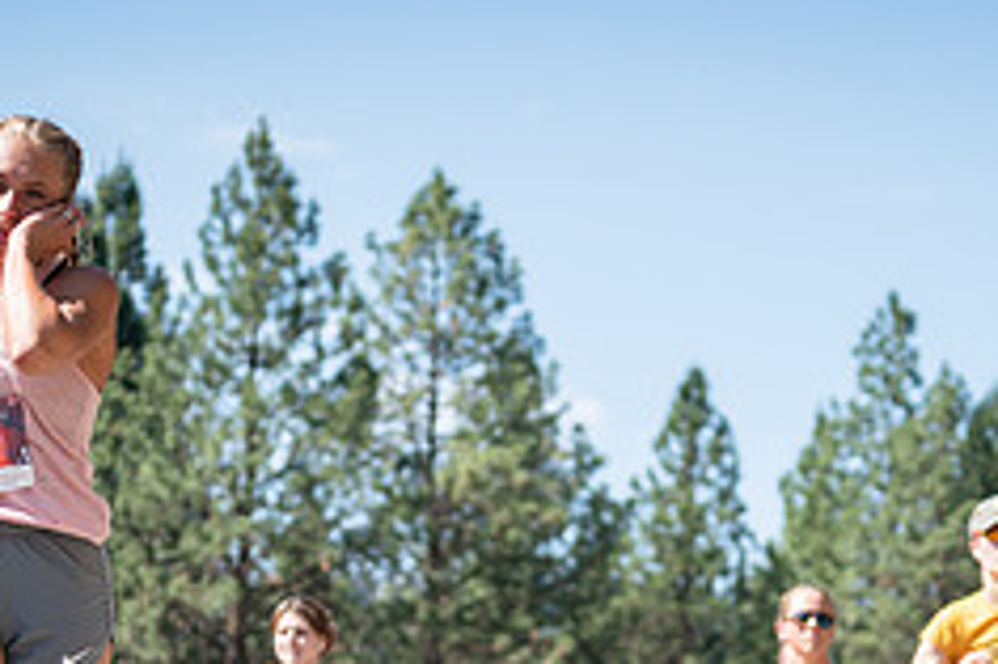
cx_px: 613
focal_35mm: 182
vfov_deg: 7.5
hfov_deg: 11.3
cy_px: 746
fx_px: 5042
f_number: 4
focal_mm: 74
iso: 100
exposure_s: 1/500
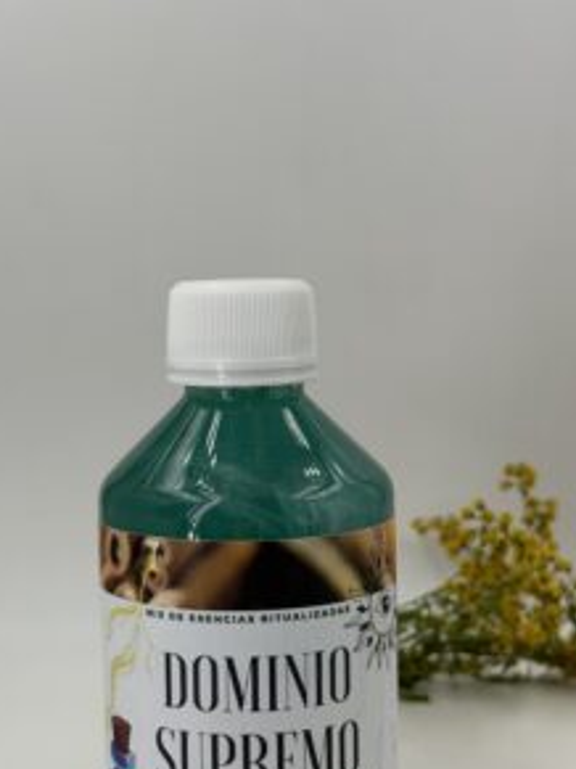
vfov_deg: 29.4
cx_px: 296
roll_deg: -0.8
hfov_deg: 22.2
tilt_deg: -6.4
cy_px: 441
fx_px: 1465
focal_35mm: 66
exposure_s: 1/2033
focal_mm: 6.76
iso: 64
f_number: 1.78
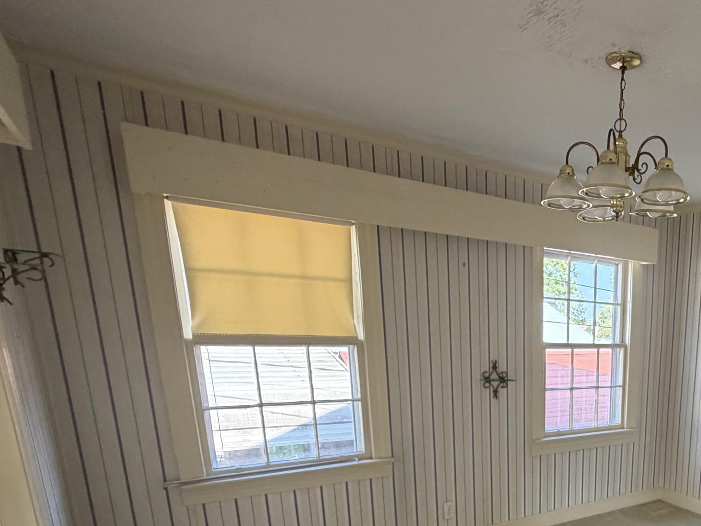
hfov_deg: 60.1
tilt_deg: -11.2
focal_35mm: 26
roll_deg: -1.2
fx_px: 527
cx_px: 590
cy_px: 455
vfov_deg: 48.5
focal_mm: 2.22
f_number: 2.2
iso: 250
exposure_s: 1/121
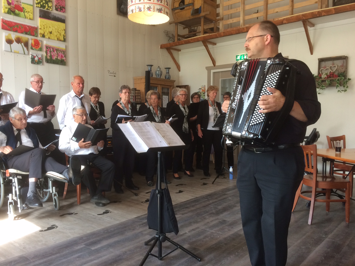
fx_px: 297
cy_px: 133
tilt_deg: -4.6
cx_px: 178
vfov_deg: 48.2
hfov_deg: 61.7
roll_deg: +0.3
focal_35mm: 29
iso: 50
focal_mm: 4.15
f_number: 2.2
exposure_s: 1/33
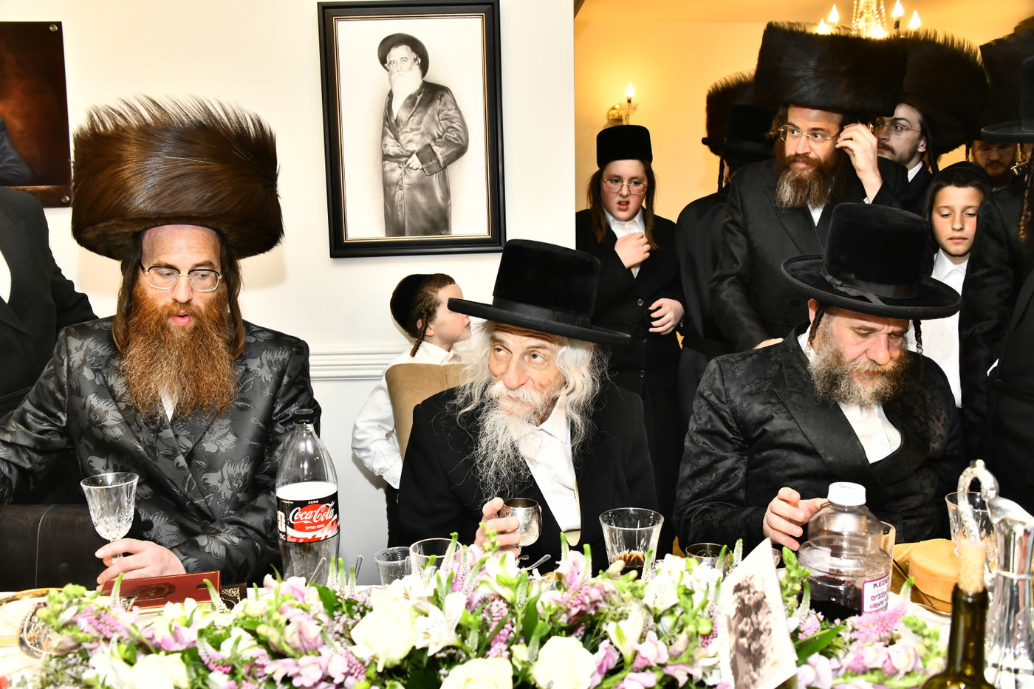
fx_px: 919
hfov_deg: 58.7
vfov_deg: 41.1
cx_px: 517
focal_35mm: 32
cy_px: 344
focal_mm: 32
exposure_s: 1/100
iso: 1600
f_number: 5.6
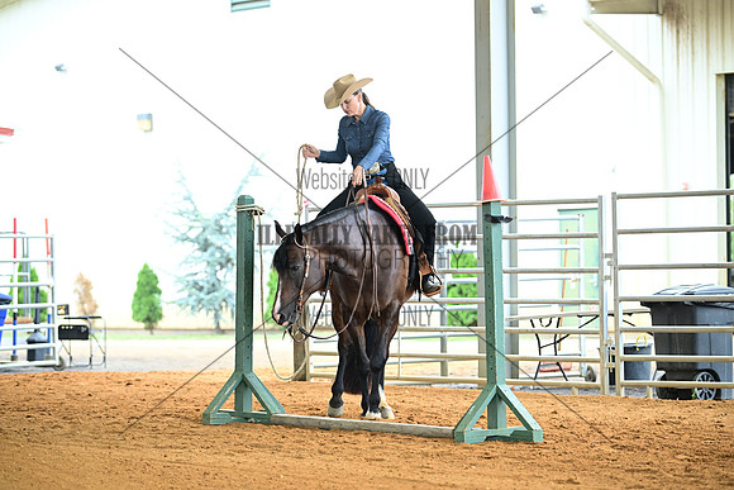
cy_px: 245
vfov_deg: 11.2
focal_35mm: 122
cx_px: 367
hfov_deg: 16.8
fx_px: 2488
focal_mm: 122
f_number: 2.8
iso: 640
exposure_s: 1/309
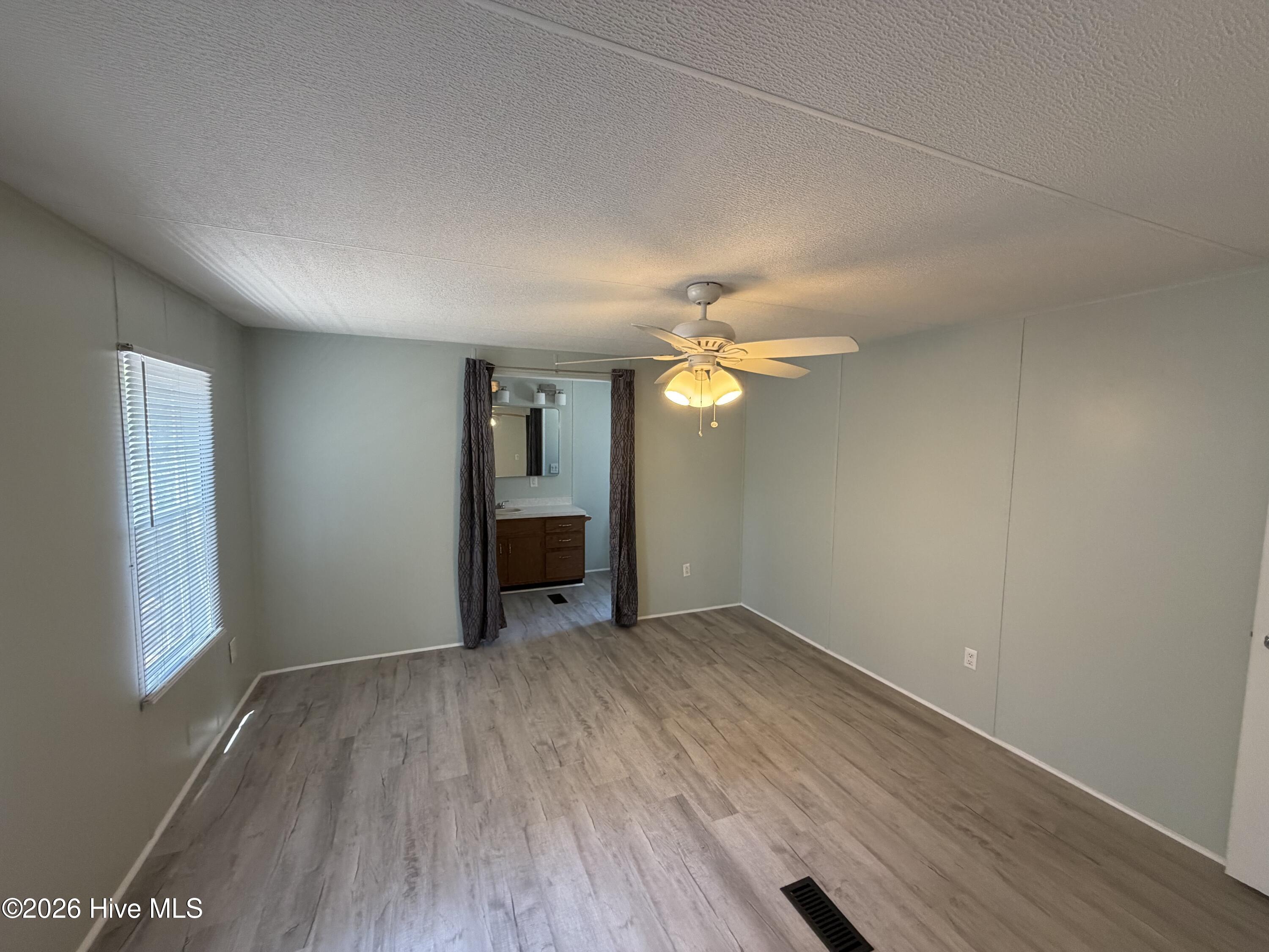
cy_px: 476
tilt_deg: -3.9
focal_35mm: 14
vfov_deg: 85.7
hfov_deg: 102.1
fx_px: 513
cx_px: 634
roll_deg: -0.6
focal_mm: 2.22
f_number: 2.2
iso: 320
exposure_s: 1/120
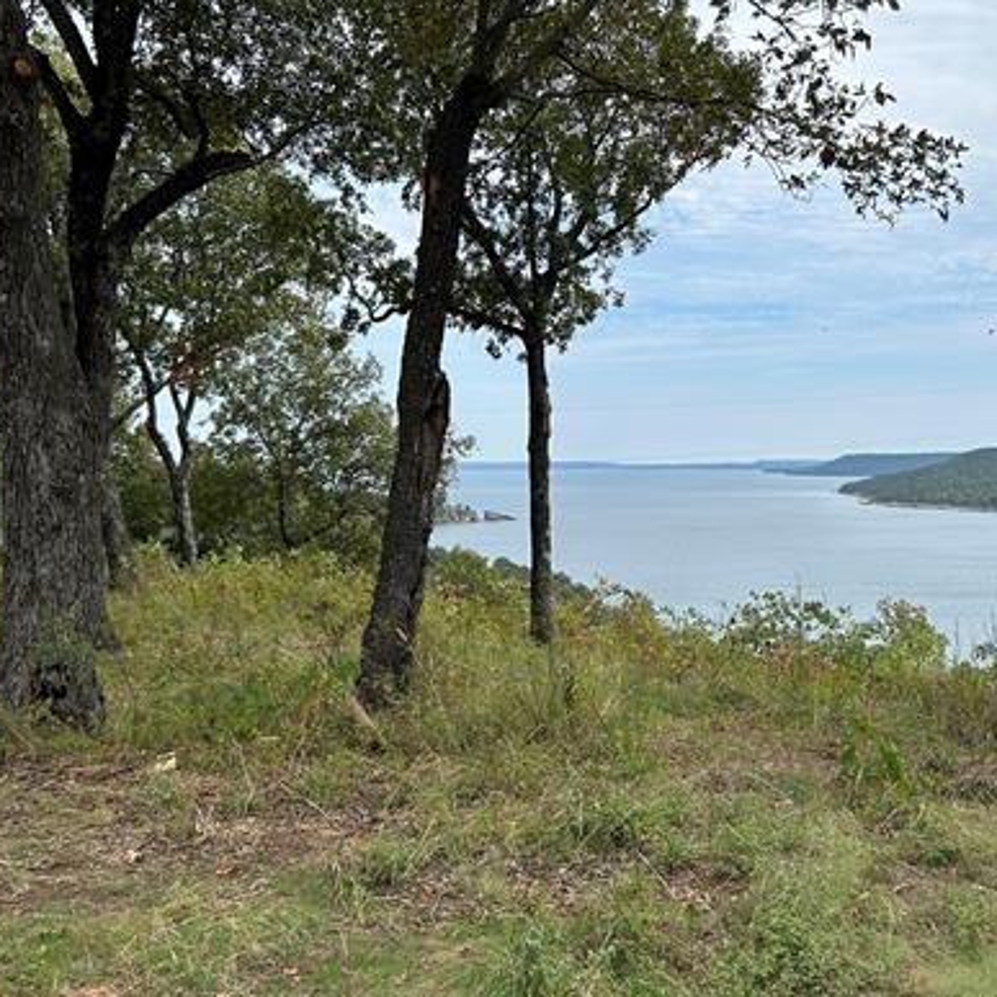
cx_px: 629
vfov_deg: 43.8
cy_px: 479
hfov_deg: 43.5
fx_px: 1238
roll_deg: +0.8
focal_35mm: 38
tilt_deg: -1.0
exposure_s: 1/4630
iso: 50
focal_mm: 5.7
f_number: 1.5
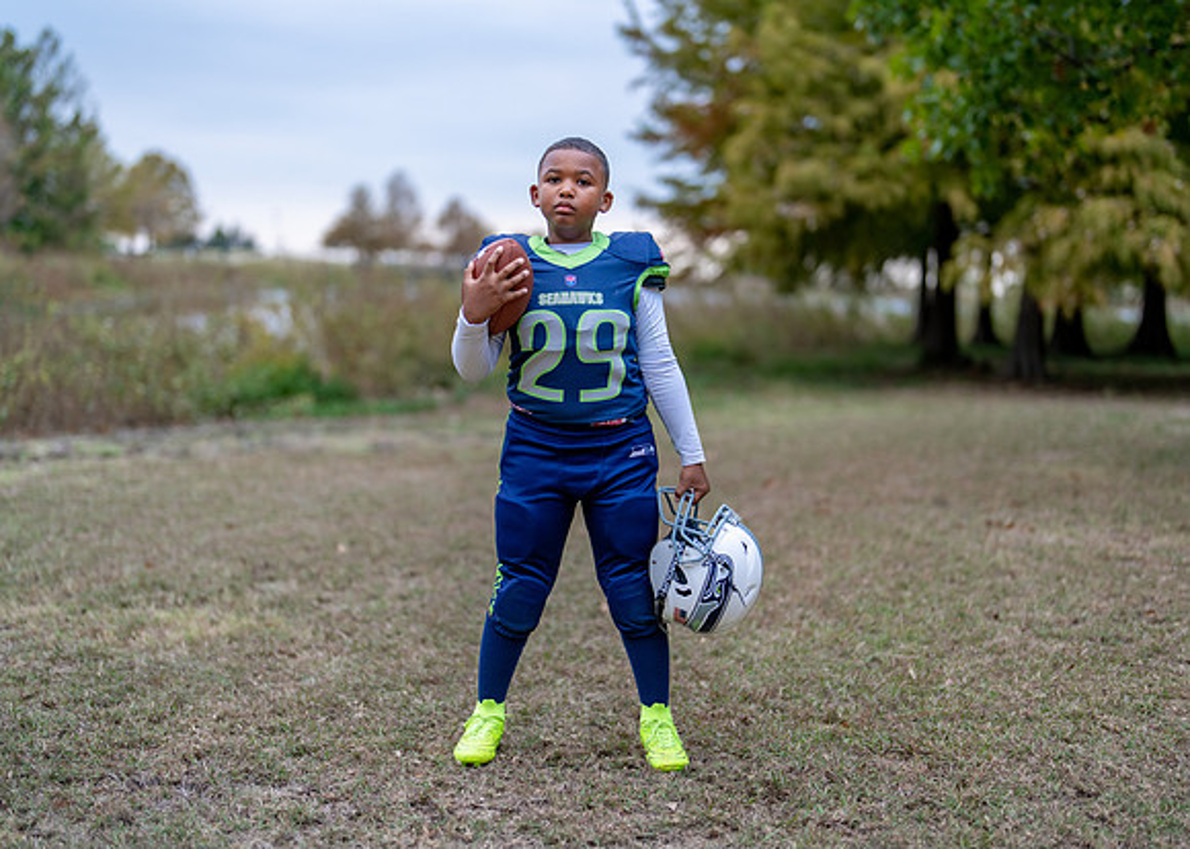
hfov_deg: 37.2
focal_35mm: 52
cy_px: 424
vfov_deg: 27.0
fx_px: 1770
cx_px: 595
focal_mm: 50
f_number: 1.2
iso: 200
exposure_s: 1/640
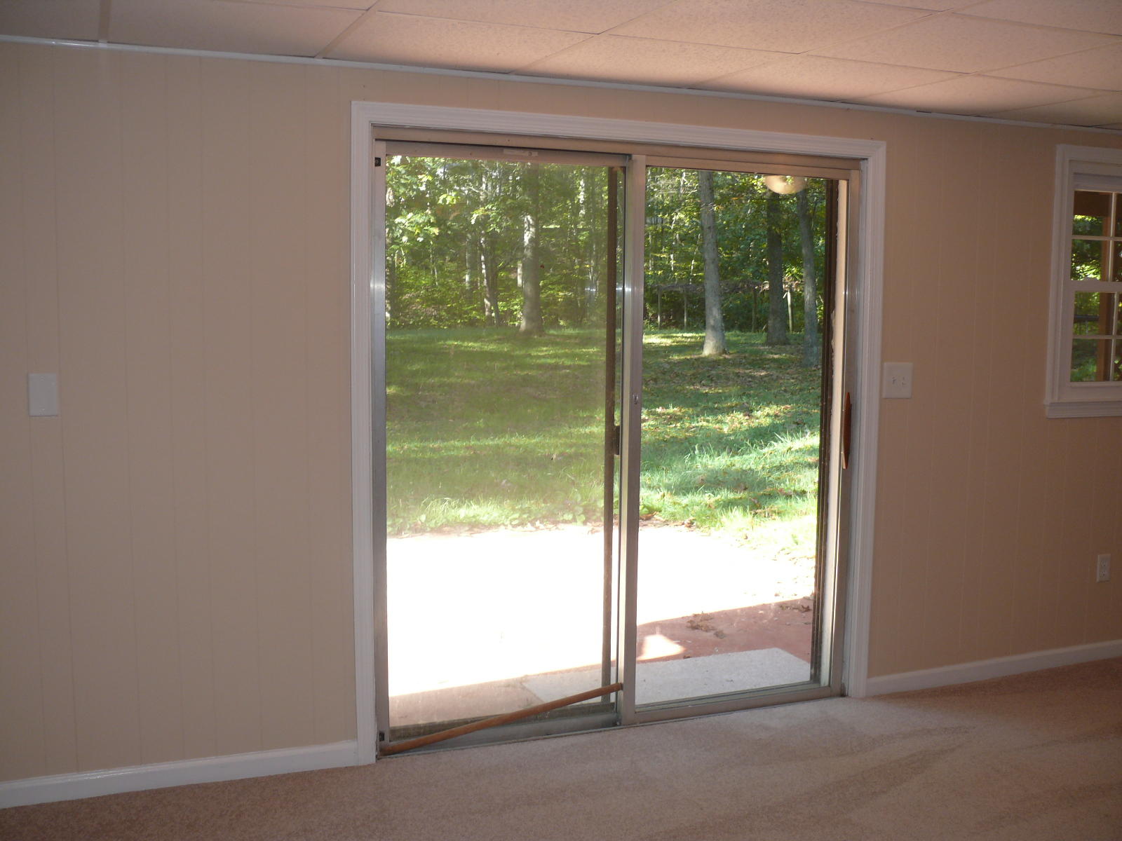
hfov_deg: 50.1
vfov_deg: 38.7
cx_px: 561
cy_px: 420
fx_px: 1199
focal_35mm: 37
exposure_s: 1/50
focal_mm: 7.7
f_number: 2.8
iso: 100
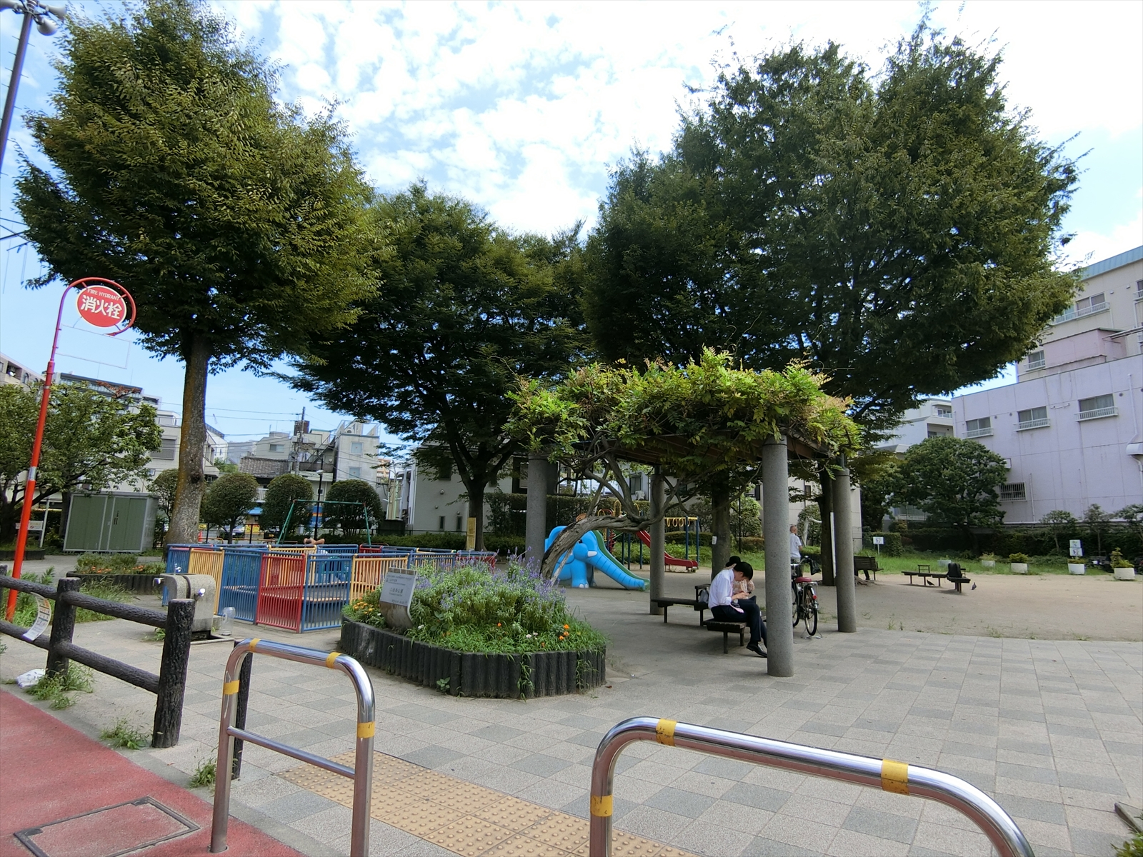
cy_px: 428
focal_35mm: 19
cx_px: 572
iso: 80
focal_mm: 4.06
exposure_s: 1/800
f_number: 2.7
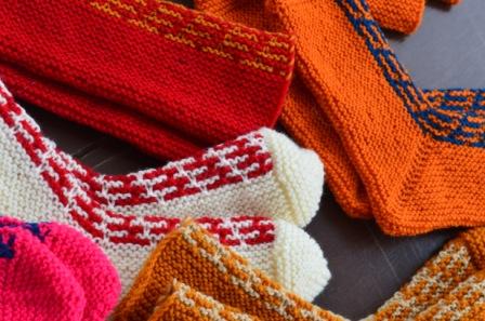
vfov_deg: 18.1
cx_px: 242
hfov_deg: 27.0
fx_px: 1009
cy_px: 160
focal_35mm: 75
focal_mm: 50
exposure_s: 1/60
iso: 360
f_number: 10
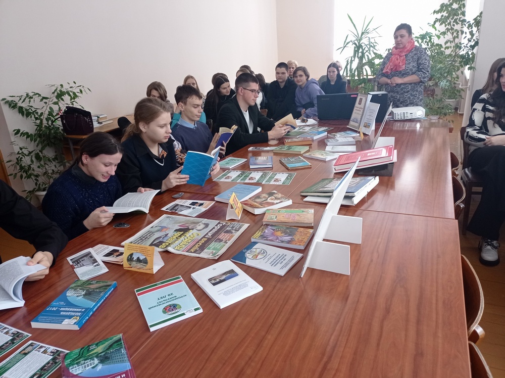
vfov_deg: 49.7
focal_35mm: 28
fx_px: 408
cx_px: 252
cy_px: 189
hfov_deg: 63.5
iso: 212
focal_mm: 4.7
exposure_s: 1/33.3
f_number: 1.79
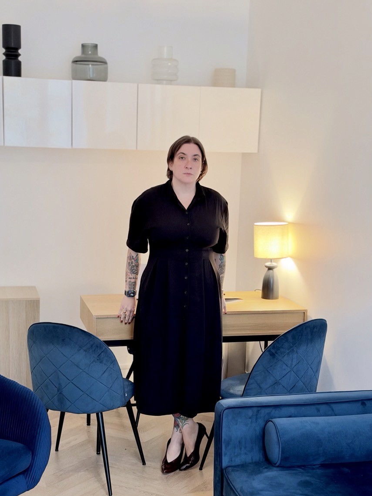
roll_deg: -1.9
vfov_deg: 35.5
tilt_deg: -8.3
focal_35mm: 54
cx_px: 174
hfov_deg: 27.0
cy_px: 264
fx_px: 774
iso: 250
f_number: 1.8
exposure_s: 1/50
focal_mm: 6.93
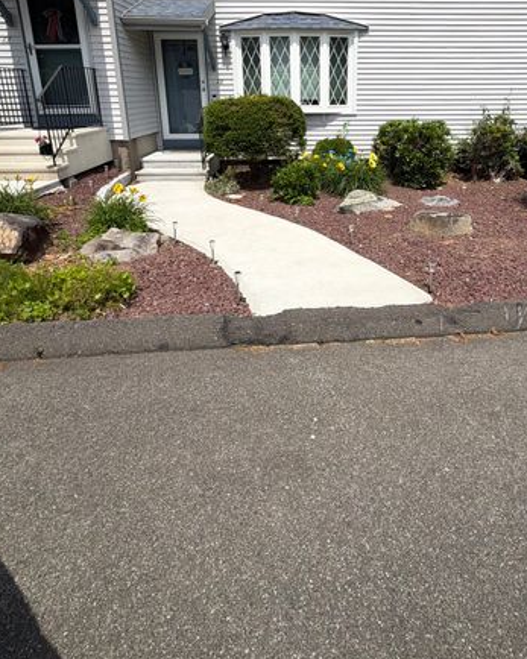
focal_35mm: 21
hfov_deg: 64.9
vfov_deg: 74.4
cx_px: 316
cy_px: 201
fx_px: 410
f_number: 2.2
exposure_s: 1/1285
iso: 20
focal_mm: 2.22
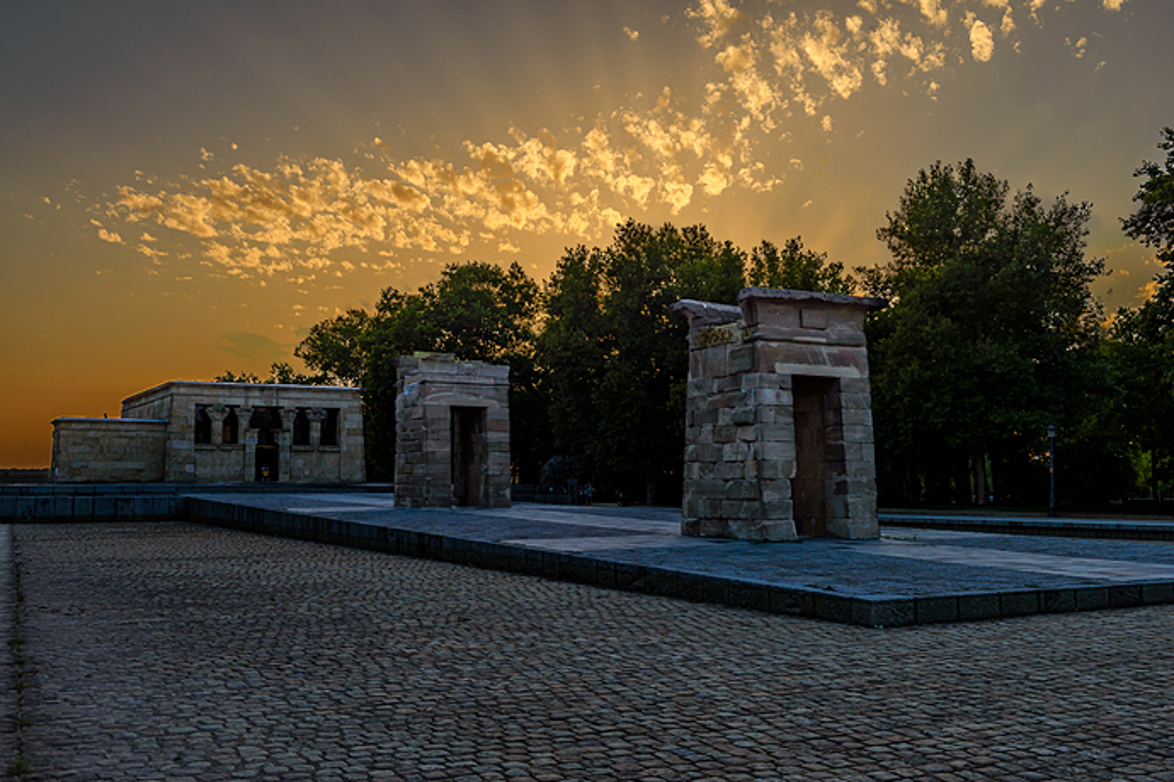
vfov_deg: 36.9
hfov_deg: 53.1
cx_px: 587
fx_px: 1174
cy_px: 391
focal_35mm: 36
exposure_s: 1/125
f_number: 13
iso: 100
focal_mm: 36
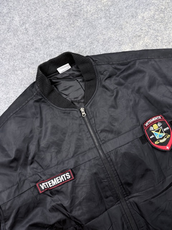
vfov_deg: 71.6
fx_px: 159
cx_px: 86
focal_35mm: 24
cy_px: 115
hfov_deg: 56.8
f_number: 1.78
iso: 125
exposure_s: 1/100
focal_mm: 6.76
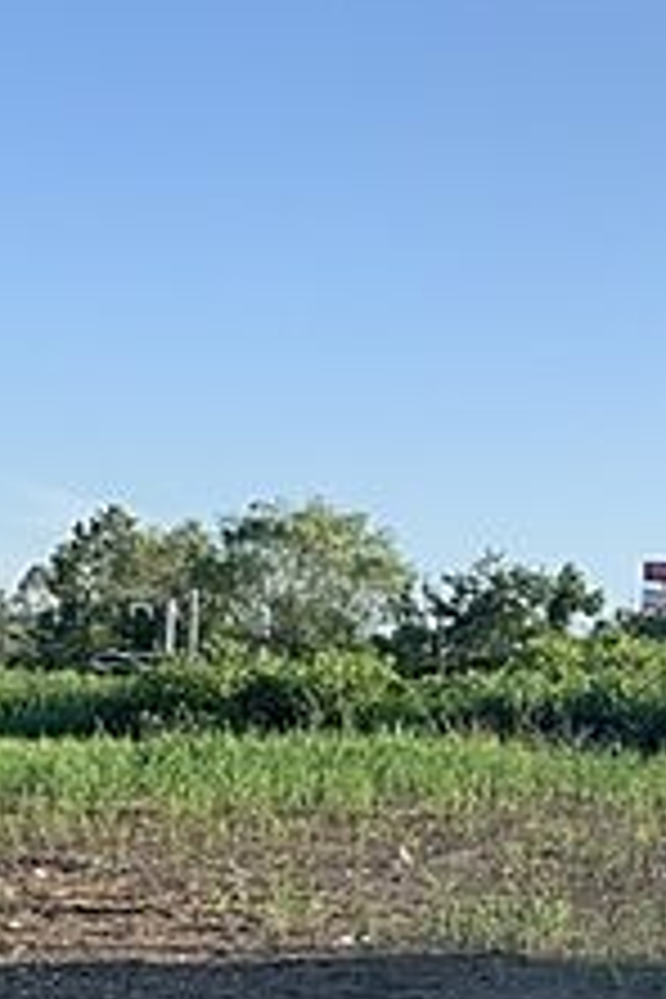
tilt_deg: -7.5
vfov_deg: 26.7
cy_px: 918
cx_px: 477
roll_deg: -4.2
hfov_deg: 18.6
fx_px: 2026
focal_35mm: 73
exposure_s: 1/1585
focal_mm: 4.25
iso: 25
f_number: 1.8
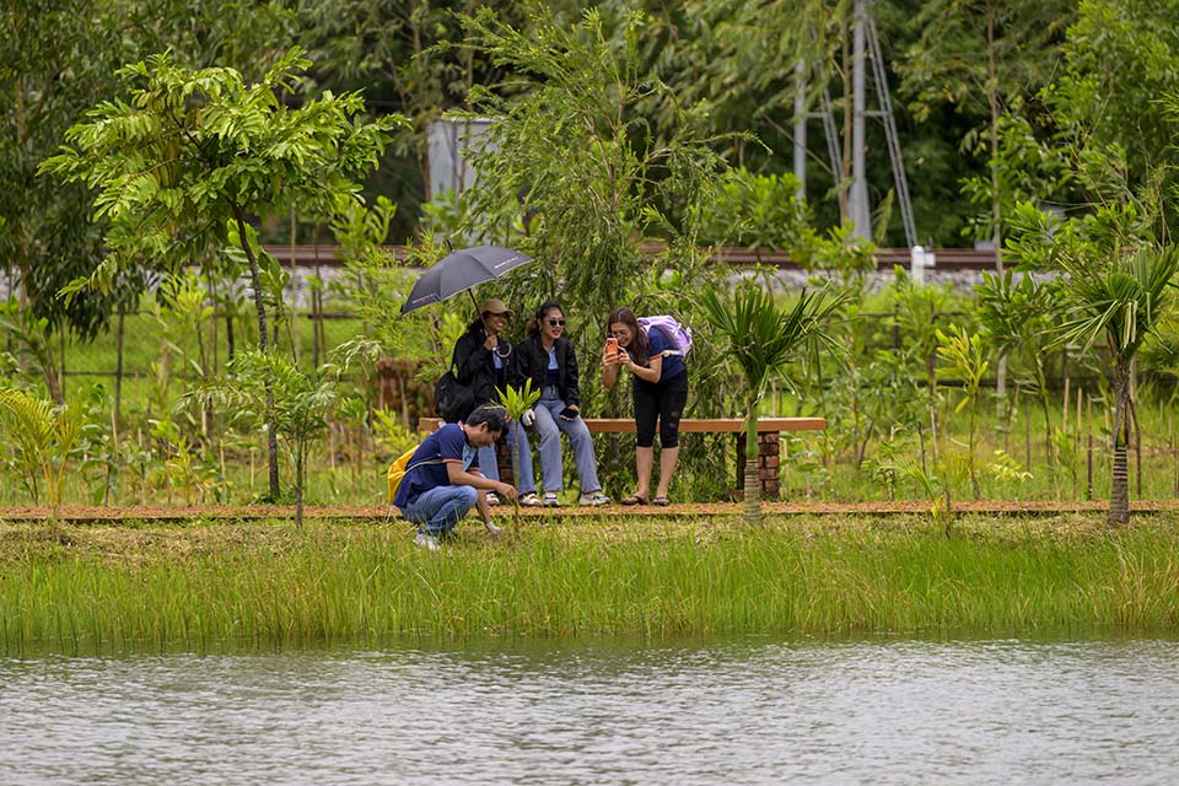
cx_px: 590
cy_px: 393
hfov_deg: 10.8
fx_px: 6222
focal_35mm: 190
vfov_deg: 7.2
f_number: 2.8
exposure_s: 1/2500
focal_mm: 190
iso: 140
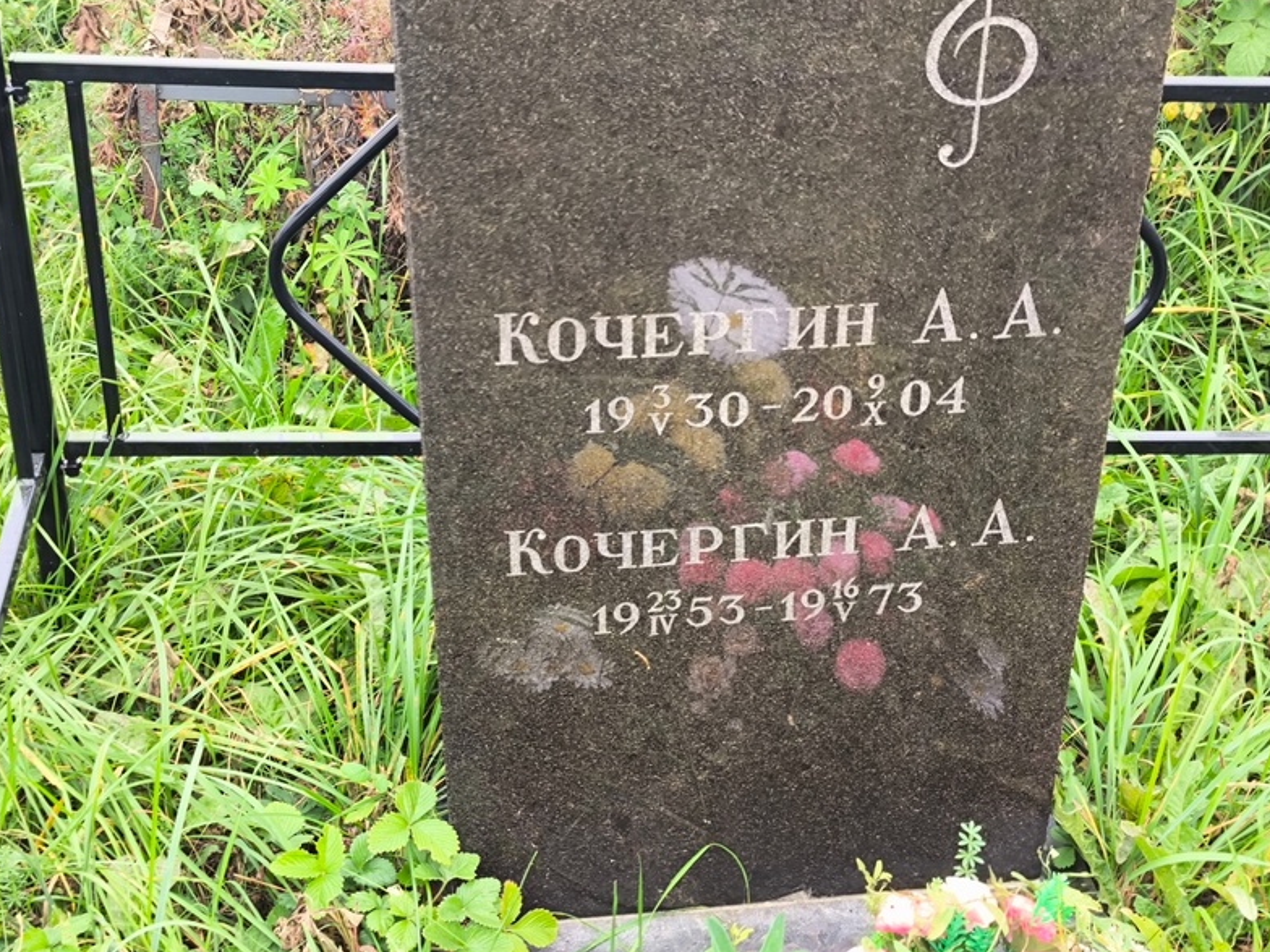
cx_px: 626
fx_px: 1871
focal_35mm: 51
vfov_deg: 28.6
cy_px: 482
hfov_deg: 37.5
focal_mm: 4.71
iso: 80
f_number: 1.7
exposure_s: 1/60
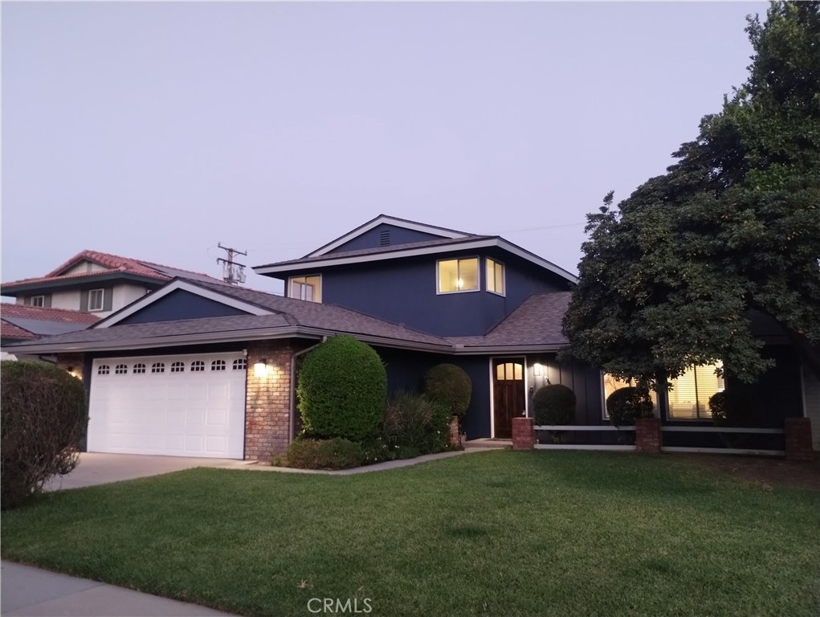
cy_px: 308
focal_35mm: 28
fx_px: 664
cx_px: 410
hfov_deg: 63.4
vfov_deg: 49.8
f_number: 1.8
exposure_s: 1/20
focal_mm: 4.27
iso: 1550
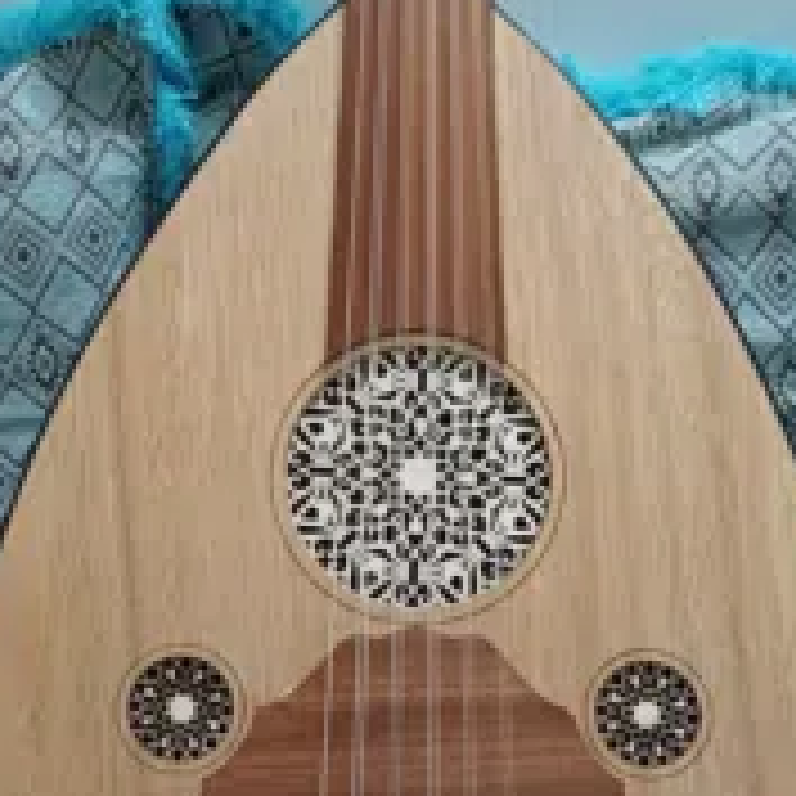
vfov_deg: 34.0
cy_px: 414
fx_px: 1301
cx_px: 423
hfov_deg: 34.0
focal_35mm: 50
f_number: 1.8
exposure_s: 1/20
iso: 1000
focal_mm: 4.65
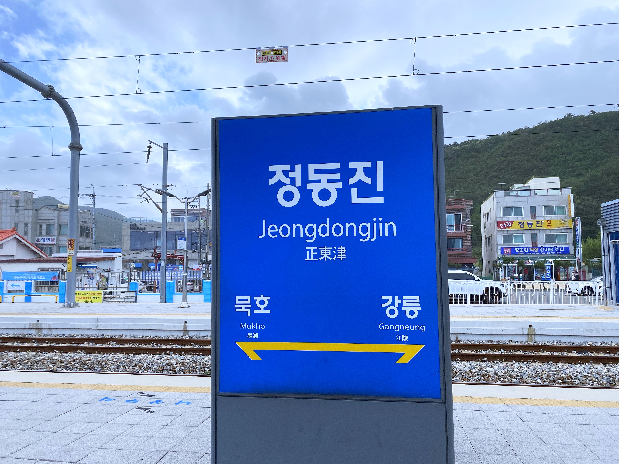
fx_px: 465
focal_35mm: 26
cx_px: 310
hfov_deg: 67.3
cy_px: 232
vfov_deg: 53.1
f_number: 1.8
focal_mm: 4.25
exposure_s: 1/3984
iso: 32
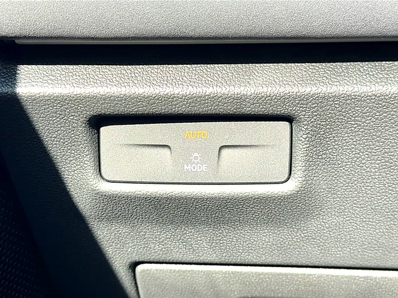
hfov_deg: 37.5
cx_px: 199
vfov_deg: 28.6
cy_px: 149
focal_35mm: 51
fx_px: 586
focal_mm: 6.86
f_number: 1.78
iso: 50
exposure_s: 1/228
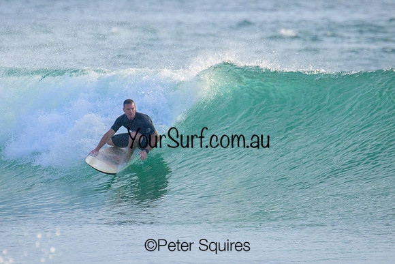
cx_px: 147
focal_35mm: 1096
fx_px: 12025
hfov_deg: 1.9
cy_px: 133
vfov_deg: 1.3
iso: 2200
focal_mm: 800
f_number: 13
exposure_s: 1/2000
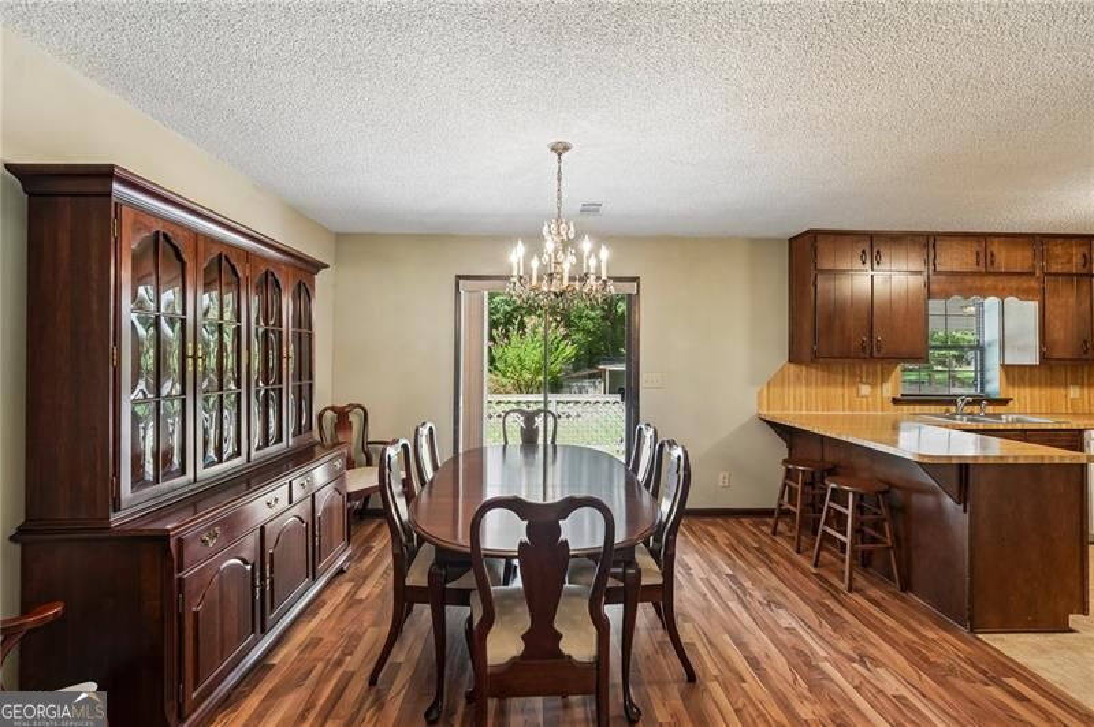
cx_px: 547
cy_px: 364
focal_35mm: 15
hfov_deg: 101.6
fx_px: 446
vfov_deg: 78.4
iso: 320
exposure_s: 1/10
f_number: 8
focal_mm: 14.7
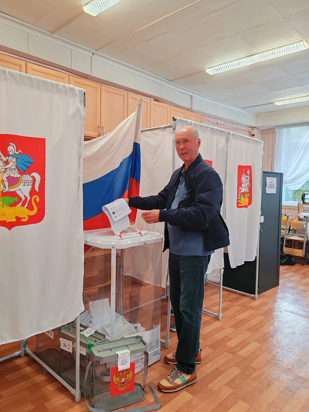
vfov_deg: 65.3
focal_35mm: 27
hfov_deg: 51.4
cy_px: 206
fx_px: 321
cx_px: 154
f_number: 1.9
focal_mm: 6.12
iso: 400
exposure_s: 1/100
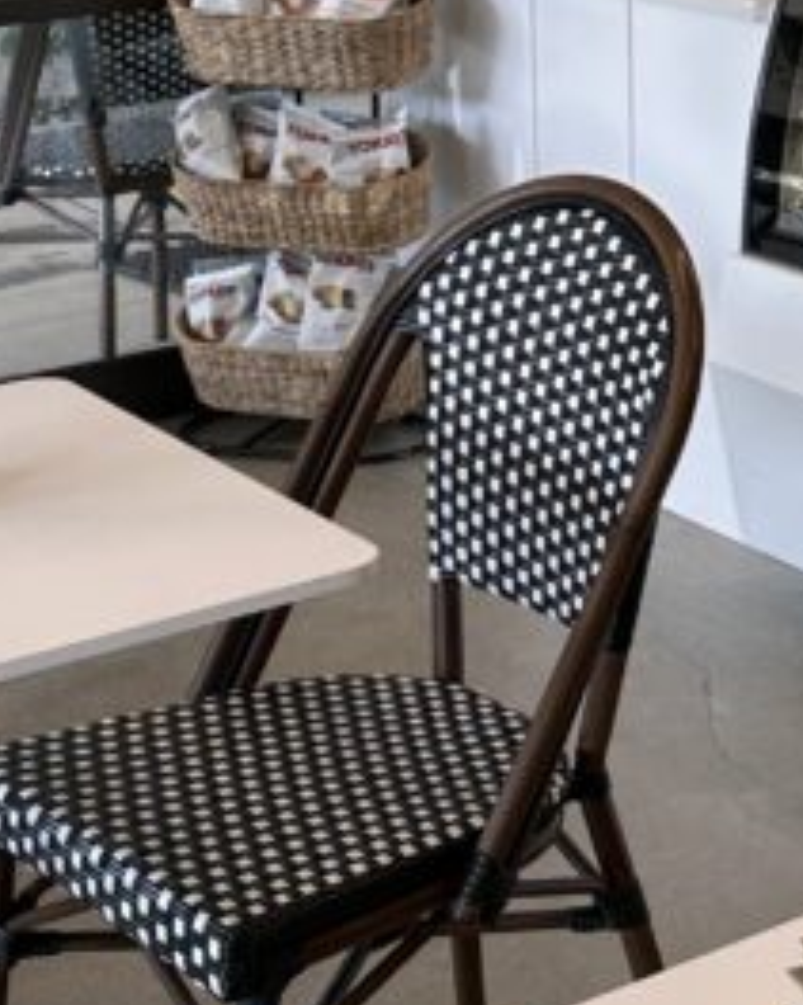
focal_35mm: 91
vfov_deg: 20.3
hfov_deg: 16.6
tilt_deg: -8.0
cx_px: 769
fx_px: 2705
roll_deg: +0.5
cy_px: -34
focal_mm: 6.86
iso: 64
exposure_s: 1/120
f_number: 1.78
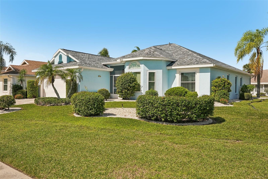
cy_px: 90
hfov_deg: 63.7
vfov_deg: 44.9
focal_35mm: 29
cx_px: 134
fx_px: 216
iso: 400
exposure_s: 1/1600
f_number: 8
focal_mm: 29
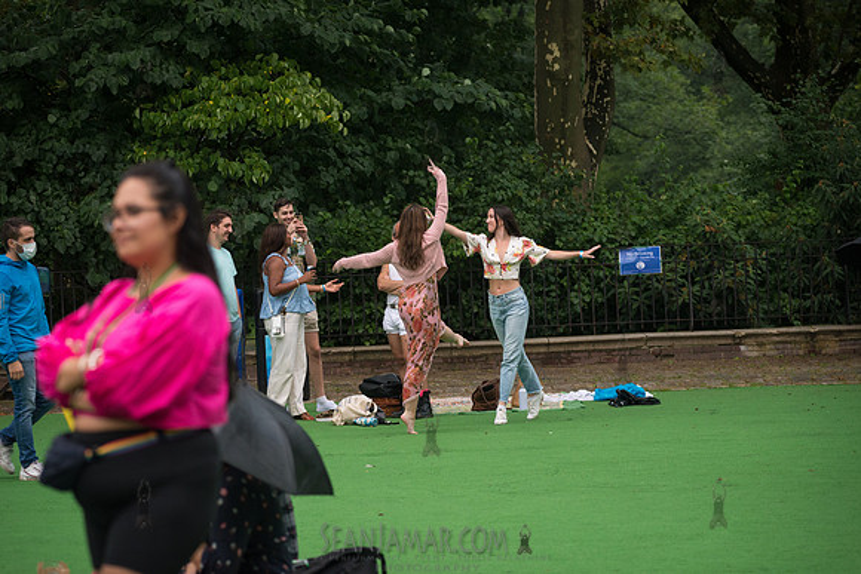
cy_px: 287
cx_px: 430
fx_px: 2871
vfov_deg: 11.4
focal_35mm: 120
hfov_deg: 17.1
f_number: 5
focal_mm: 120
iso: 1600
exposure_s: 1/160
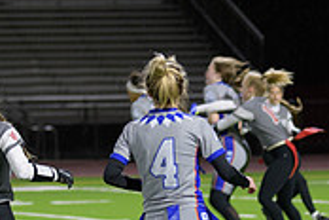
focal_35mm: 307
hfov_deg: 6.7
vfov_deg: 4.5
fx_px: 2805
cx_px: 195
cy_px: 124
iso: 1100
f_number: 2.8
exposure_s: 1/200
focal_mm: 92
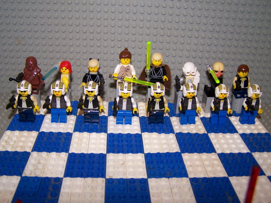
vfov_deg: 37.7
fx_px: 297
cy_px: 102
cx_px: 136
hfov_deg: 49.0
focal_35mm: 38
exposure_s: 1/60
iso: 140
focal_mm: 6.3
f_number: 2.8
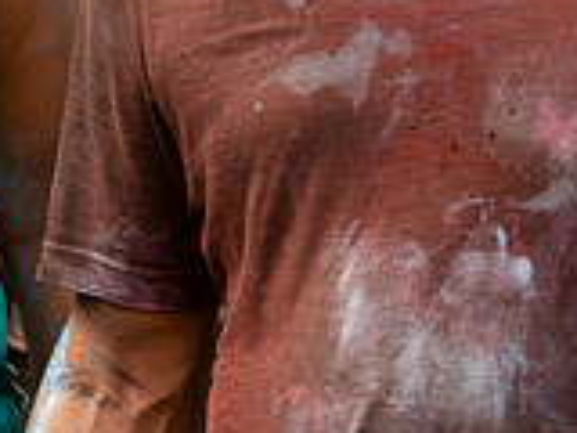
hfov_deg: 6.3
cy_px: -179
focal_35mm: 312
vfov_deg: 4.7
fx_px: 5201
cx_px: 188
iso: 200
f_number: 5.6
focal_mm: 70
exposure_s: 1/160
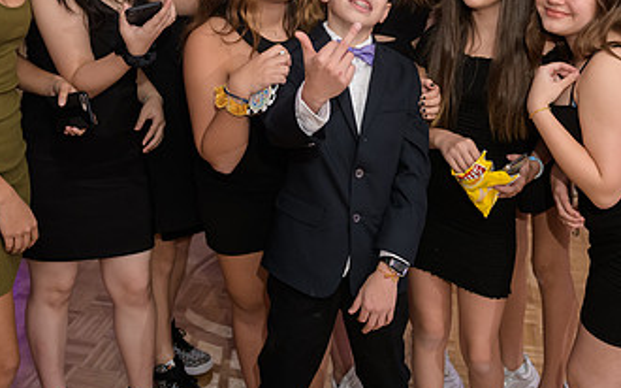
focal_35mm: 43
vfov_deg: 28.7
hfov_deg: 46.2
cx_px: 312
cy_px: 40
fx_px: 727
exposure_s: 1/125
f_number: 3.2
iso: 1250
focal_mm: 24
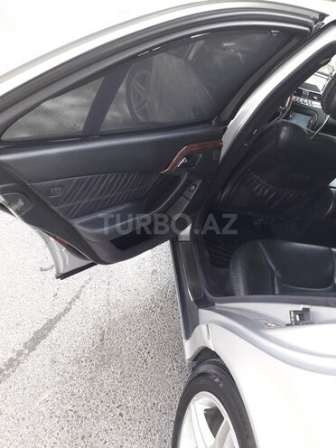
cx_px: 168
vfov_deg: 65.3
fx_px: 349
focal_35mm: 27
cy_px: 224
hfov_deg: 51.4
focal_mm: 3.6
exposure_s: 1/50
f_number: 1.9
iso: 64
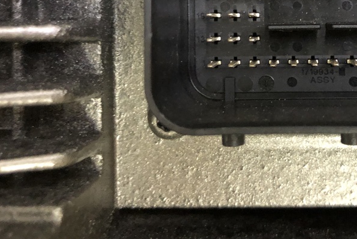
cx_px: 283
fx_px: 496
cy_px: 25
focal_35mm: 50
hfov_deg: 38.2
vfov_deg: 26.2
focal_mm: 4
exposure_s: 1/5
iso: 100
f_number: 1.8
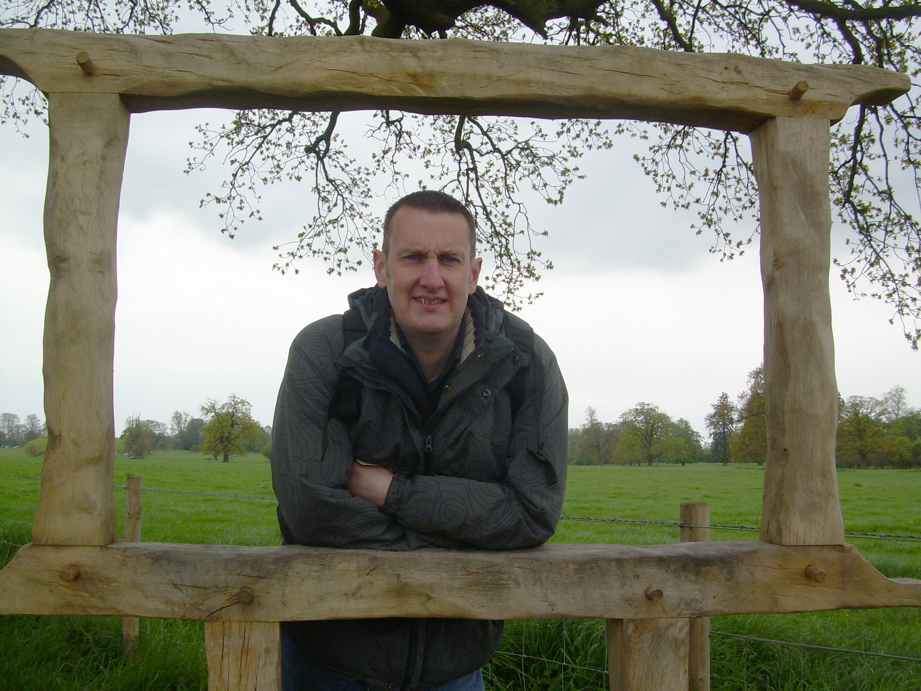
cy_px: 346
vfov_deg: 37.7
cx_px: 460
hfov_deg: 49.0
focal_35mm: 38
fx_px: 1011
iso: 50
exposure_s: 1/162
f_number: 4.6
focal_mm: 6.3
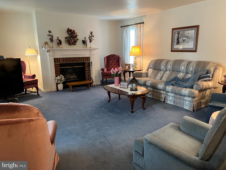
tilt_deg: -13.2
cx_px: 113
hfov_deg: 67.3
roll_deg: +0.5
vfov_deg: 53.1
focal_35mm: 26
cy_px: 85
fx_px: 170
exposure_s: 1/60
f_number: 1.5
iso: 400
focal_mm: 5.7
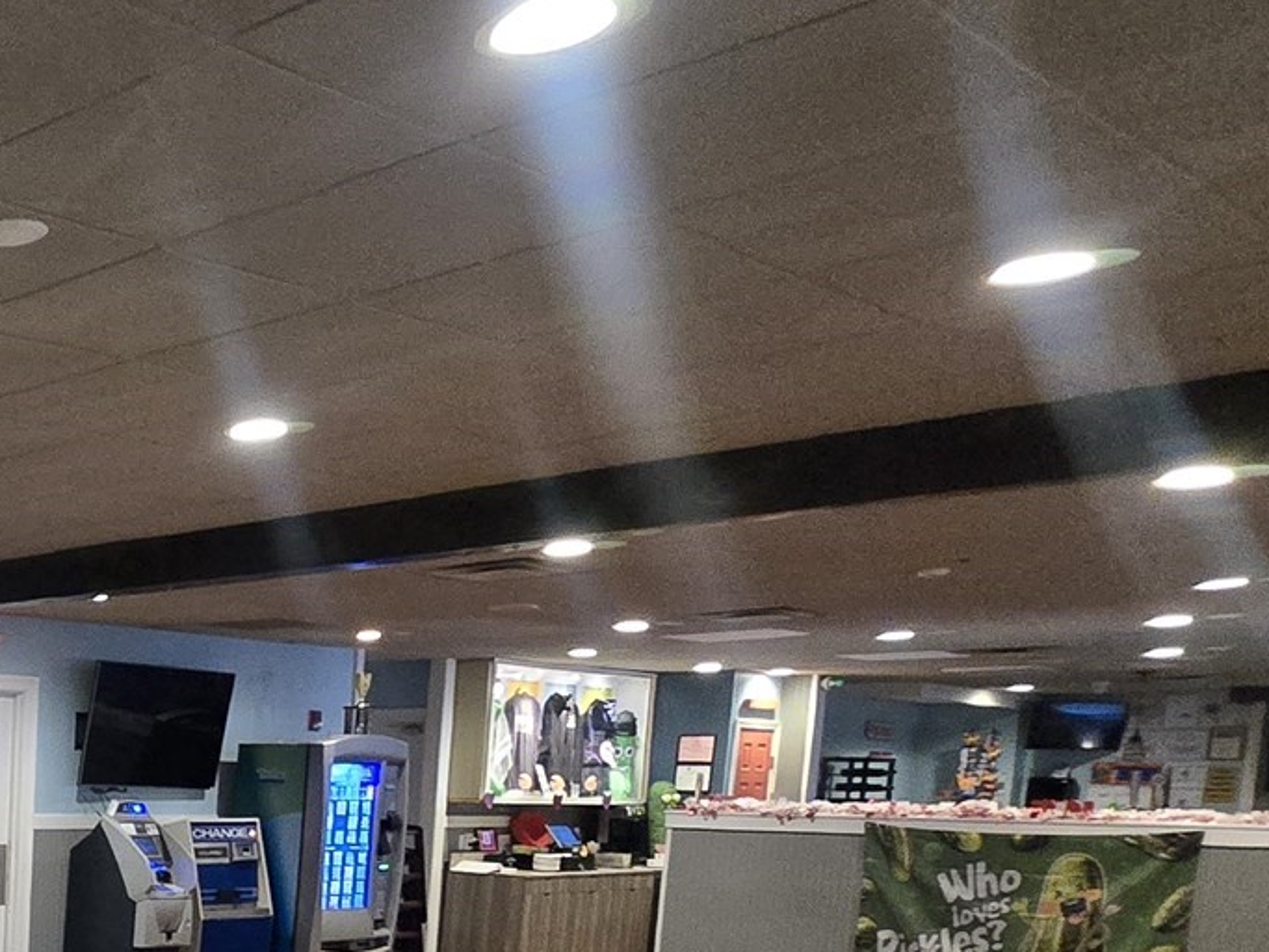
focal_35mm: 39
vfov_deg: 33.6
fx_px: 1429
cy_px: 959
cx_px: -355
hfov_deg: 34.7
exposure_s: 1/60
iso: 1000
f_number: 2.2
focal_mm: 2.2
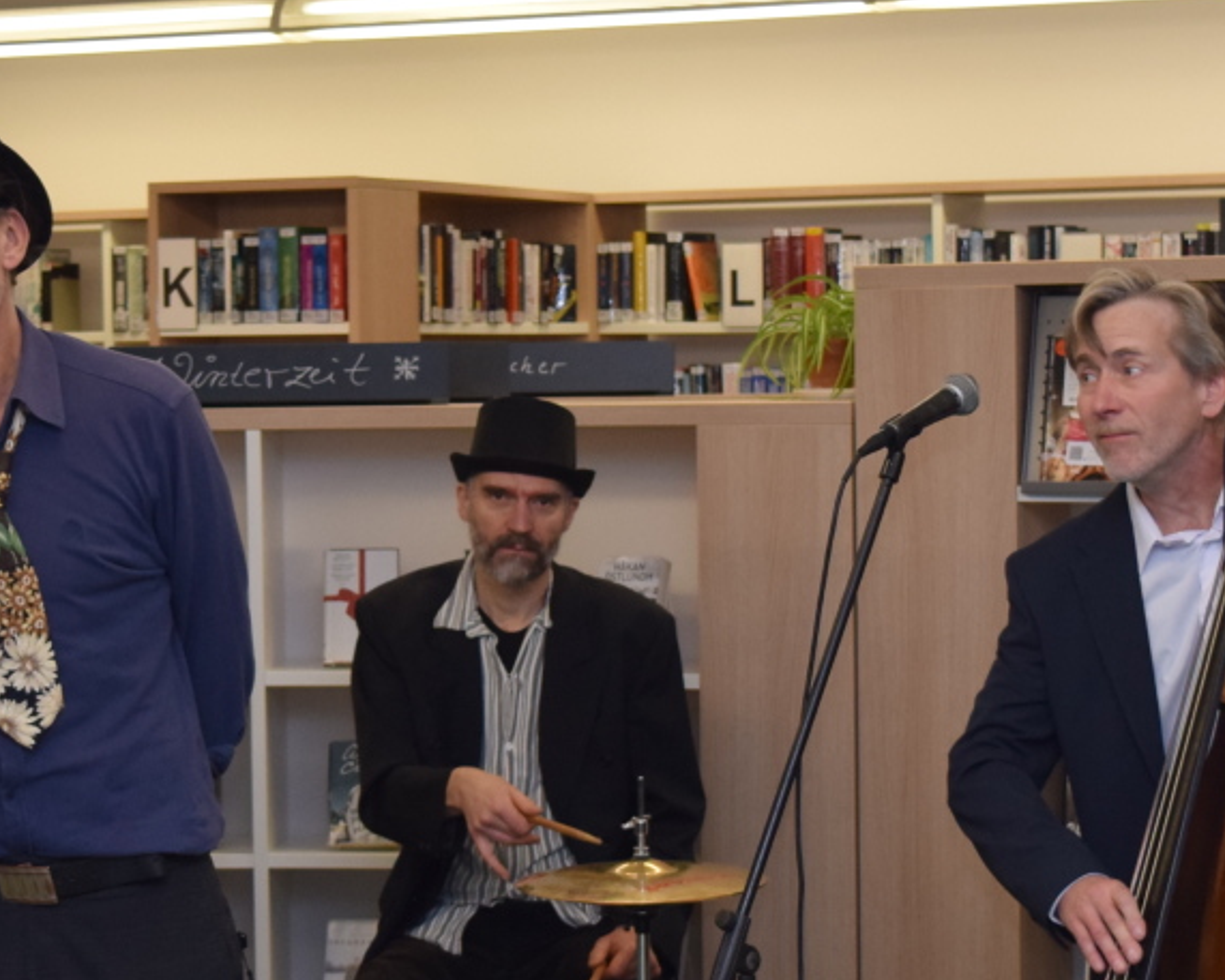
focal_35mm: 111
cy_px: 550
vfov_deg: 13.9
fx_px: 4025
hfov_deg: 17.3
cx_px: 523
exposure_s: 1/125
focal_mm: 30
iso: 800
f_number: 5.6
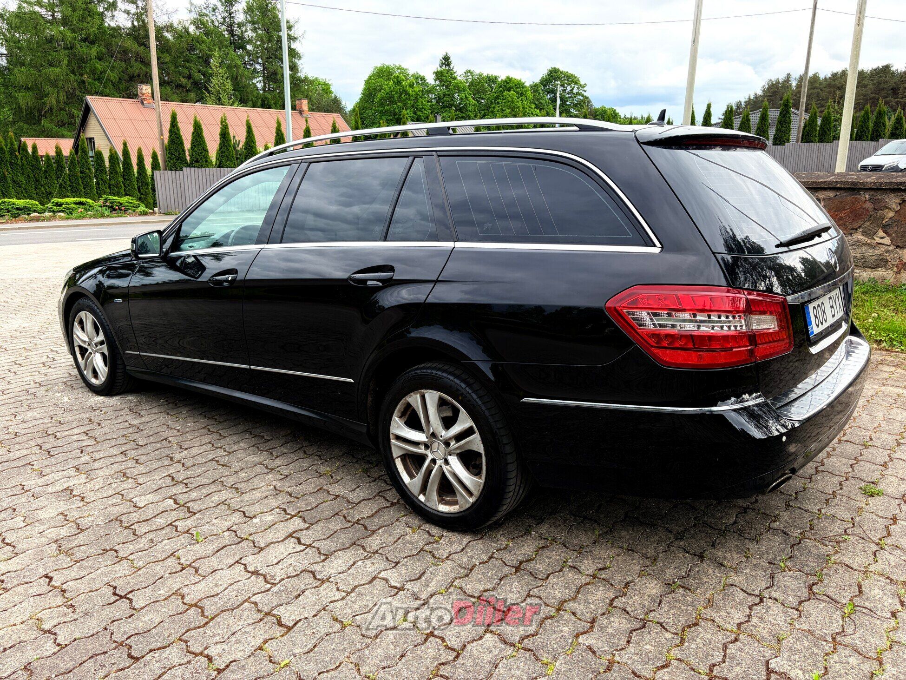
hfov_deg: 67.3
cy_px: 340
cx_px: 453
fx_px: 681
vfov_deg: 53.1
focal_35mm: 26
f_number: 1.6
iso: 64
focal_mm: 5.96
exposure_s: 1/561
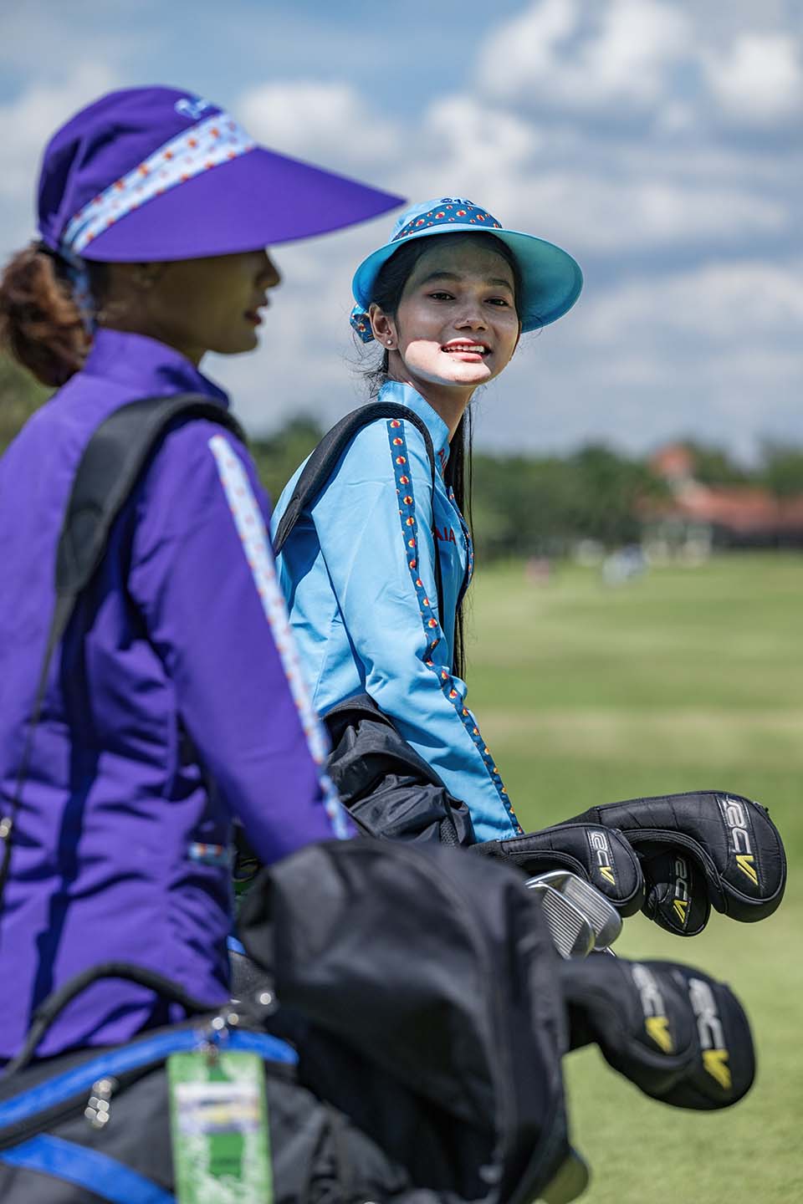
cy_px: 602
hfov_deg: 11.0
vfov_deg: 16.4
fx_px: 4182
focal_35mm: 125
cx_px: 402
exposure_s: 1/4000
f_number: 4
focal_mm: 125
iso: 180
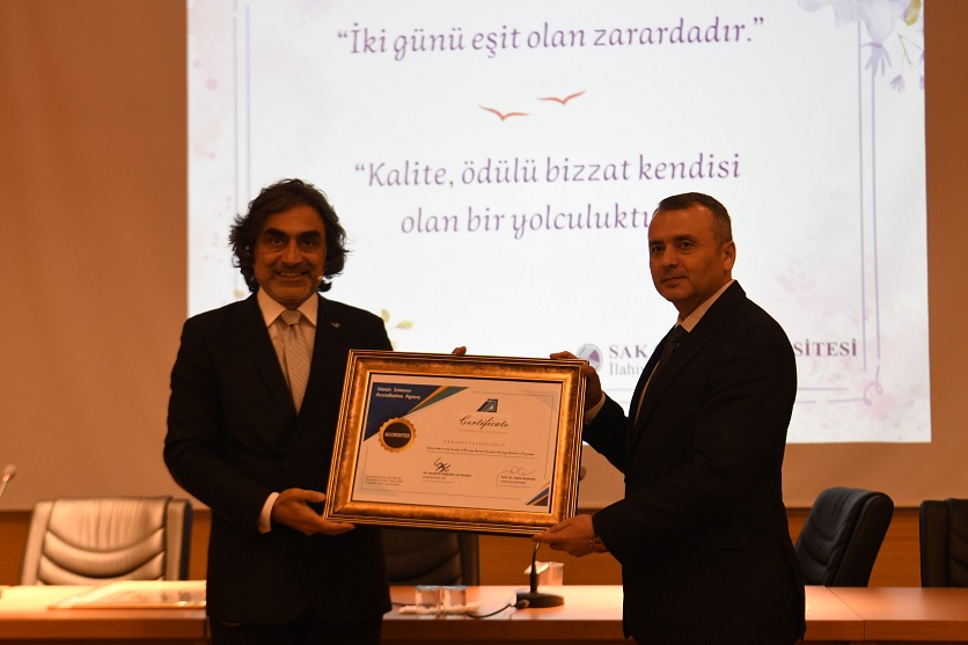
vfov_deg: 21.6
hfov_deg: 31.9
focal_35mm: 63
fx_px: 1694
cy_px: 322
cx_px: 484
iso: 1000
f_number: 4
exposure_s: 1/60
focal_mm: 42
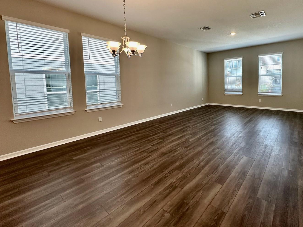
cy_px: 93
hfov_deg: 89.8
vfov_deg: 74.0
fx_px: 149
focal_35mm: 17
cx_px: 183
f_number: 2.2
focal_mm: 2.22
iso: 200
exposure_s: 1/120
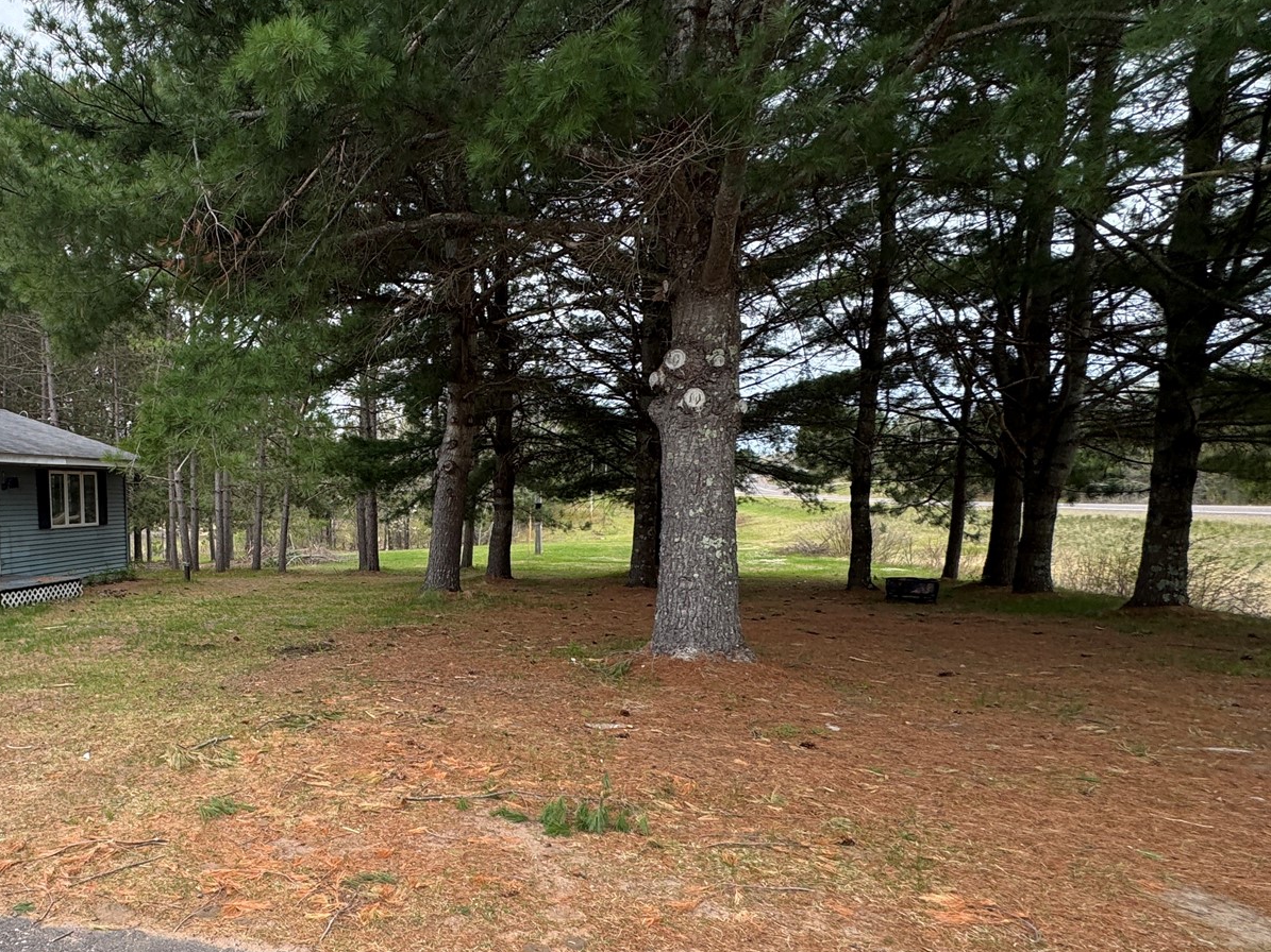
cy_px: 574
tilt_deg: -2.1
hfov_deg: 65.1
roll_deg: +1.4
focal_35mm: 24
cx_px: 251
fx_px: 881
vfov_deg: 56.4
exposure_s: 1/181
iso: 40
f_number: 2.2
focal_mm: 2.22
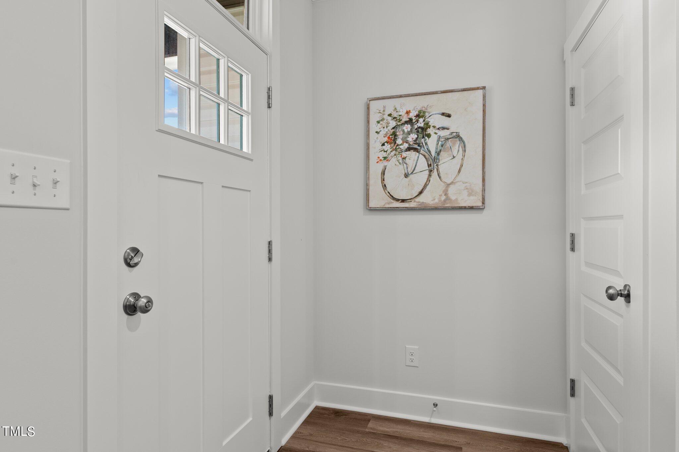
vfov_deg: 61.8
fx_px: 377
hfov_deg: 84.0
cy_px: 226
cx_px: 340
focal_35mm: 20
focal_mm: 20
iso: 400
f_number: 6.3
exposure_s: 1/10
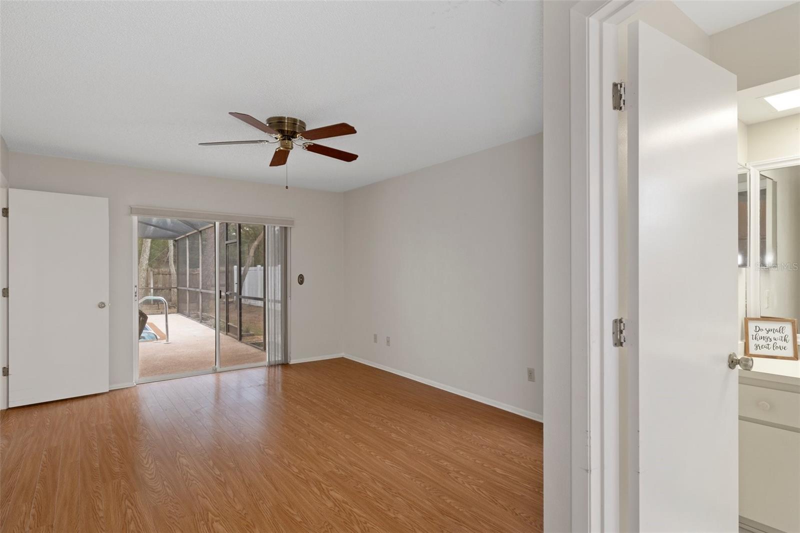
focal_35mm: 18
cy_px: 266
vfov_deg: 67.4
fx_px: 400
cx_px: 400
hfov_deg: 90.0
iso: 320
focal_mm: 12
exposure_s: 2.5
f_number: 8
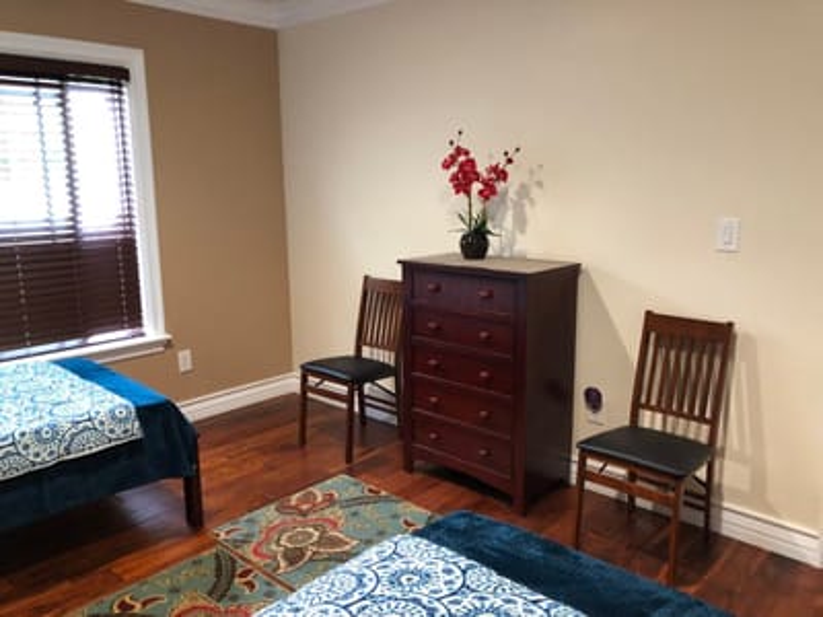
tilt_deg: -10.6
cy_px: 308
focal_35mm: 28
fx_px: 666
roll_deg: +0.3
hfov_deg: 63.4
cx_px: 412
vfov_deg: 49.7
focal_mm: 3.99
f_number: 1.8
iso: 80
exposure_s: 1/15
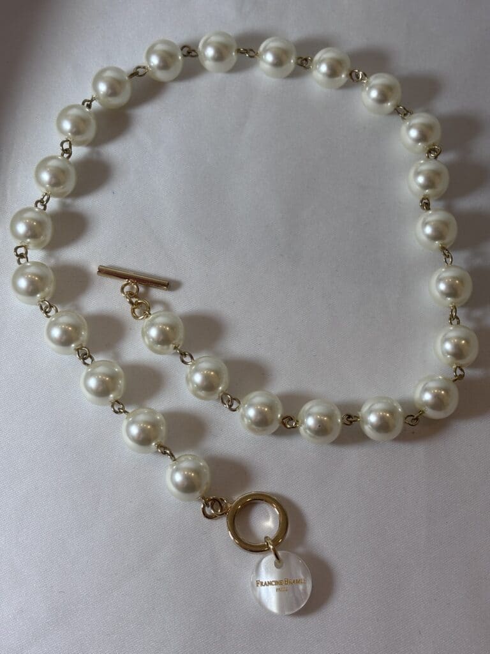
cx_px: 245
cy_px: 327
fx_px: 981
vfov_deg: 36.8
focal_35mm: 52
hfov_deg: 28.0
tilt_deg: -70.8
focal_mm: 5.96
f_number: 1.6
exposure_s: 1/114
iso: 25
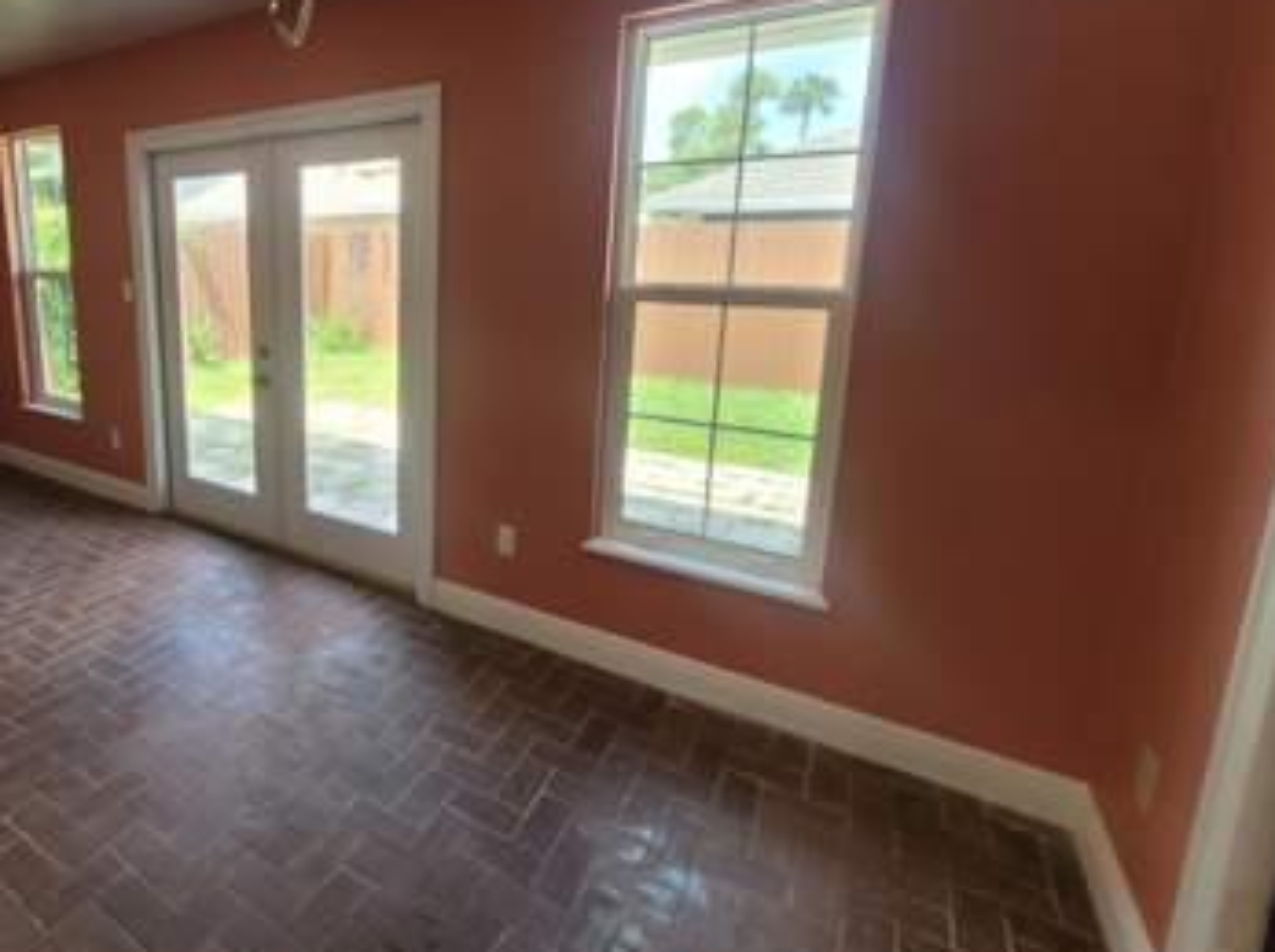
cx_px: 412
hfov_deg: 84.4
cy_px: 373
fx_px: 662
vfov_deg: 70.6
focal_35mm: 18
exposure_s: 1/60
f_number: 2.2
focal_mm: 1.74
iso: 50
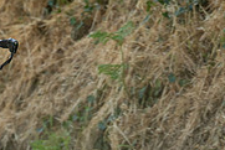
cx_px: -29
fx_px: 5298
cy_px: 66
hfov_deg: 2.4
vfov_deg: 1.6
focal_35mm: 847
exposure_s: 1/1000
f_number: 4
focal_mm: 200
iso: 800
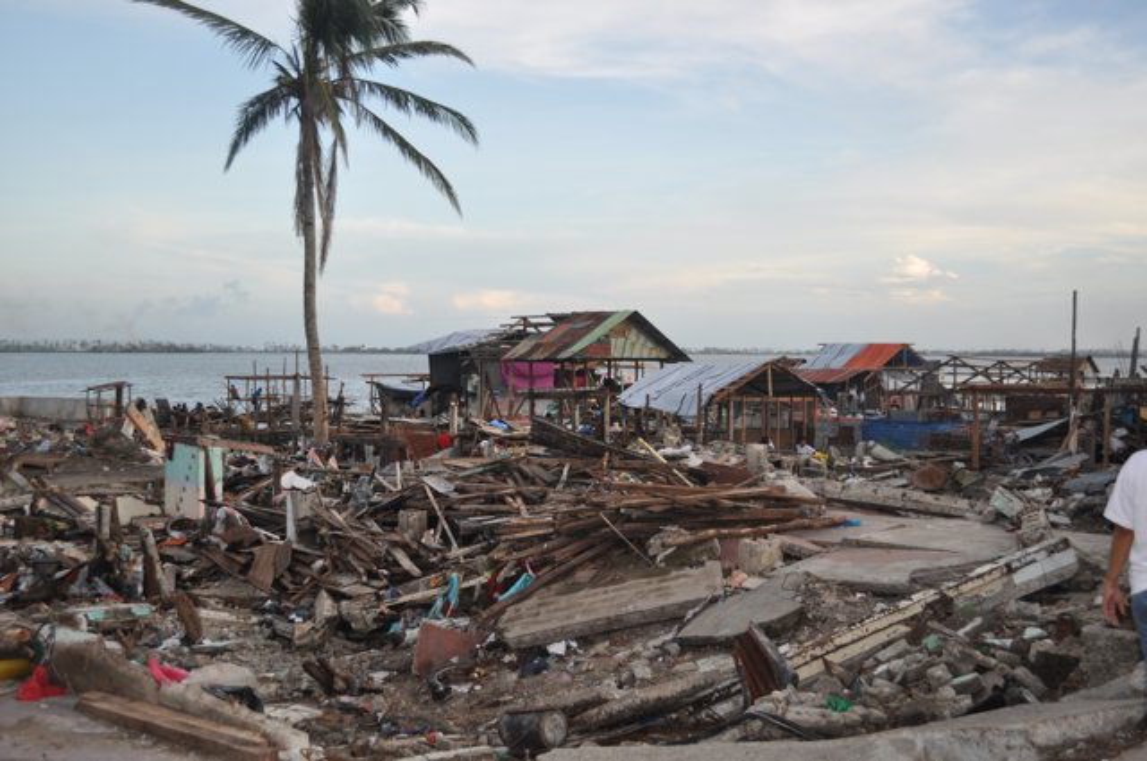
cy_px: 380
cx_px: 574
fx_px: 1336
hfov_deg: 46.5
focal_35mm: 42
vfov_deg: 31.8
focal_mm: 28
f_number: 4.5
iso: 200
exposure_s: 1/200
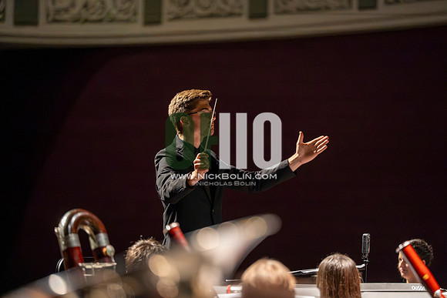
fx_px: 2049
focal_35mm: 165
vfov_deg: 8.3
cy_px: 149
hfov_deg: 12.4
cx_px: 224
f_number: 2.8
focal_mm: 165
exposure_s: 1/640
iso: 16000
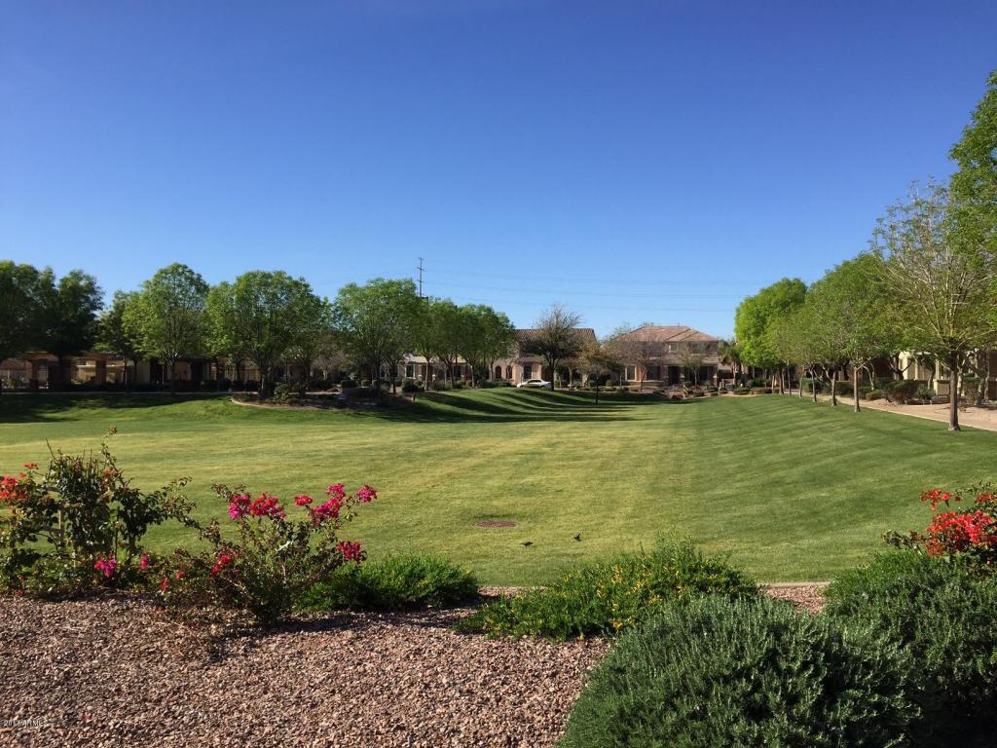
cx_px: 498
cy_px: 374
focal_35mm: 29
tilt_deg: +1.4
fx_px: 835
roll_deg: +0.5
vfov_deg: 48.2
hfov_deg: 61.7
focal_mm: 4.15
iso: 32
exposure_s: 1/1582
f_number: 2.2
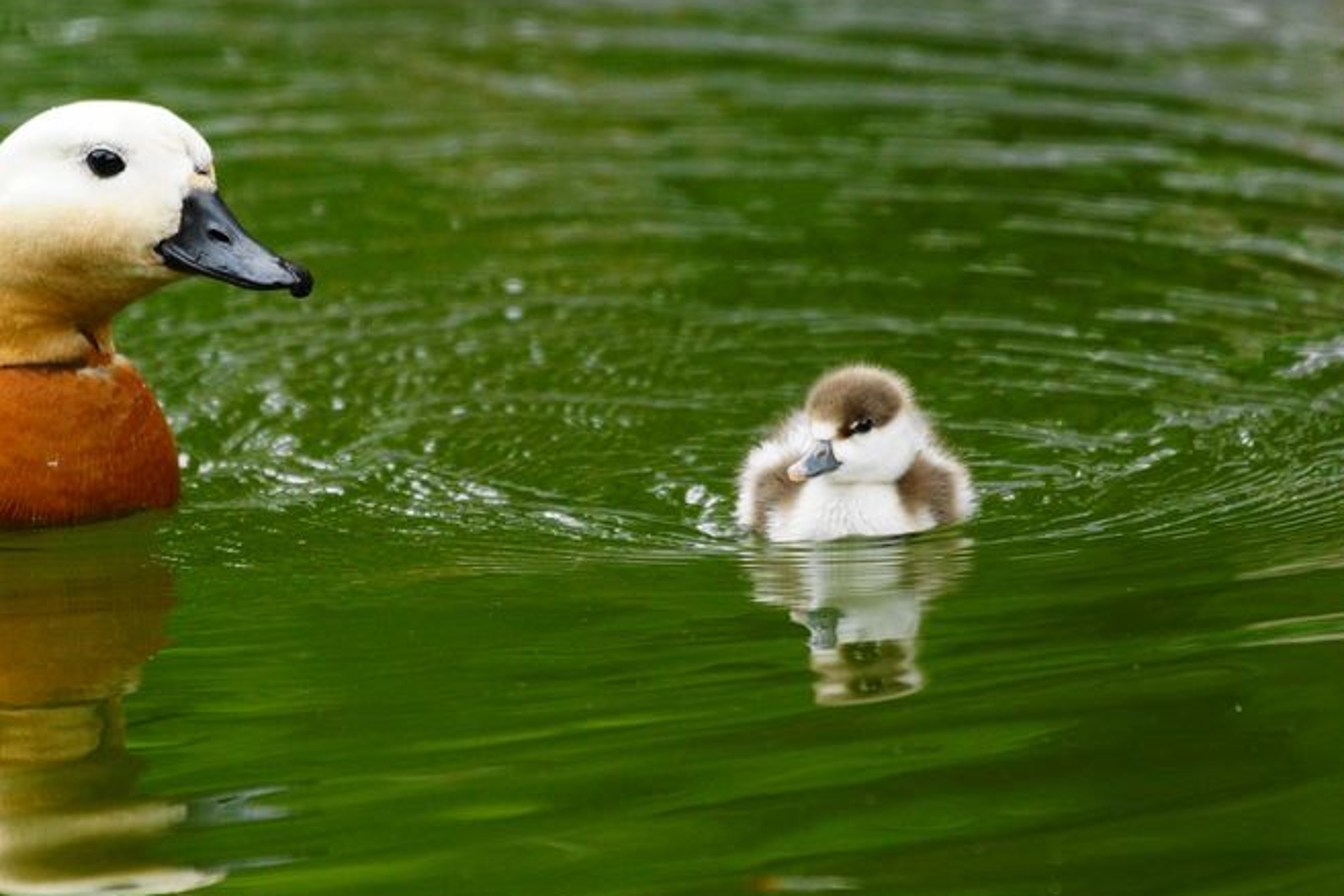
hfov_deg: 2.5
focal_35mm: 822
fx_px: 30686
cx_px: 657
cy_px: 458
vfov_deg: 1.7
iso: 800
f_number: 5.6
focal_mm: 400
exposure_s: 1/500
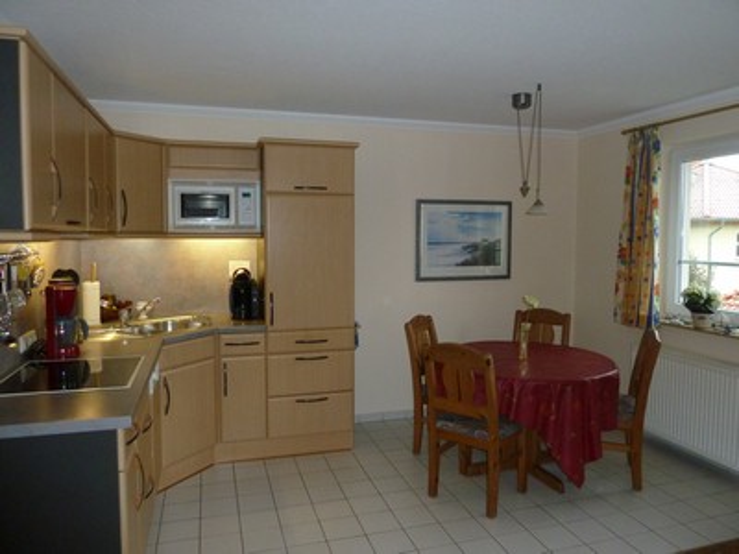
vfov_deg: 54.9
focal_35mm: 25
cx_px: 370
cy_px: 277
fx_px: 534
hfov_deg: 69.4
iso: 250
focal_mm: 4.1
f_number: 3.3
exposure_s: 1/30
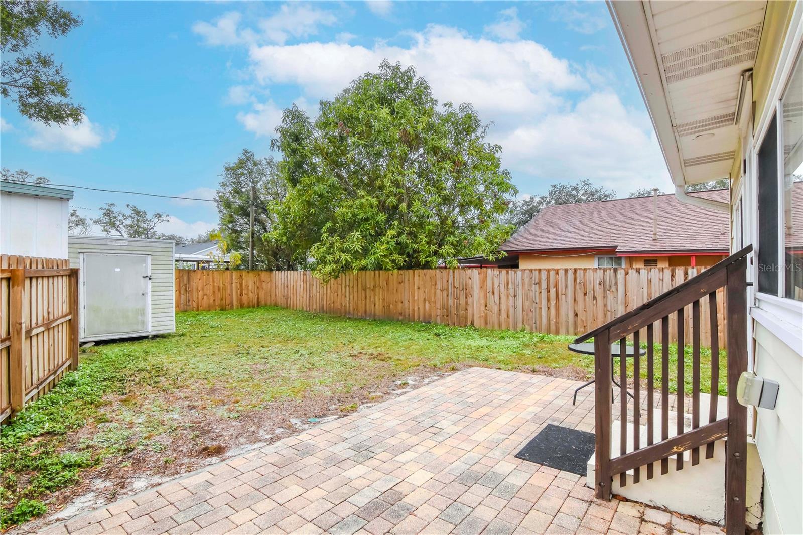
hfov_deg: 95.0
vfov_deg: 72.0
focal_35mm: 16
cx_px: 402
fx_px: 368
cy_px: 268
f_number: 14
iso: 800
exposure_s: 1/125
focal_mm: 11
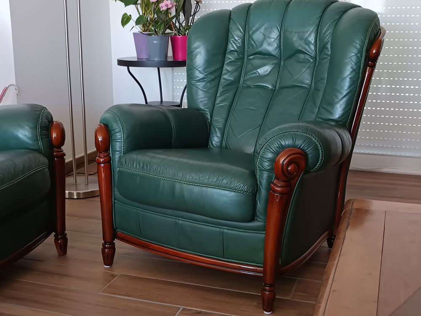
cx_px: 210
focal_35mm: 24
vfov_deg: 56.8
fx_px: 292
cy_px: 158
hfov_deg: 71.6
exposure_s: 1/25
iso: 1469
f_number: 1.7
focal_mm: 5.31
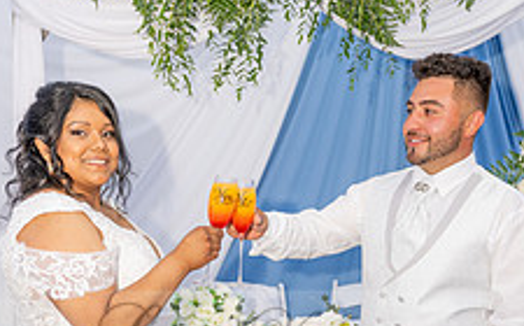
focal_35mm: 49
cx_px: 259
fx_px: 699
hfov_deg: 41.1
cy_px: 345
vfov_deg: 24.7
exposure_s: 1/100
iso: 250
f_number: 3.2
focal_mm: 24
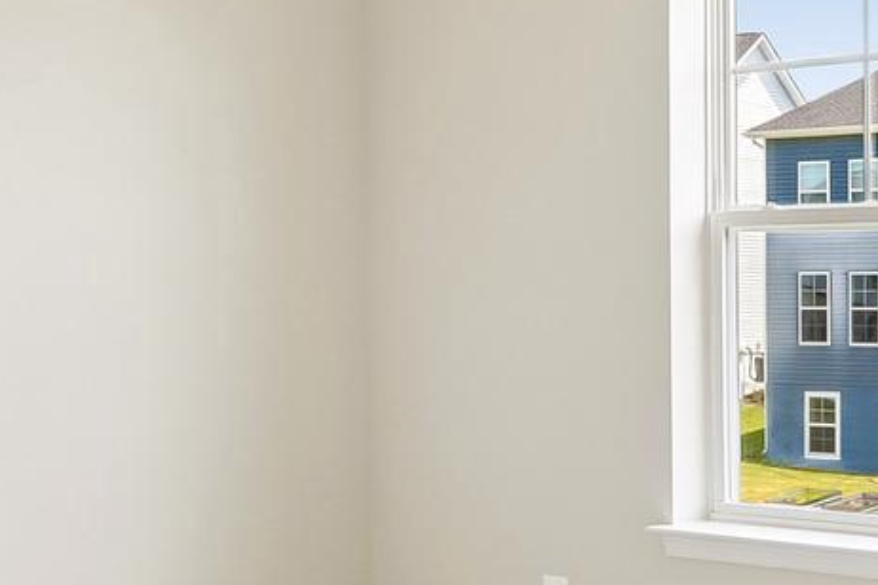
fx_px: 1731
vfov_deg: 19.2
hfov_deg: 26.6
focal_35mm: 71
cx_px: 918
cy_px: 274
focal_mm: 16
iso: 400
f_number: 8
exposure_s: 1/60
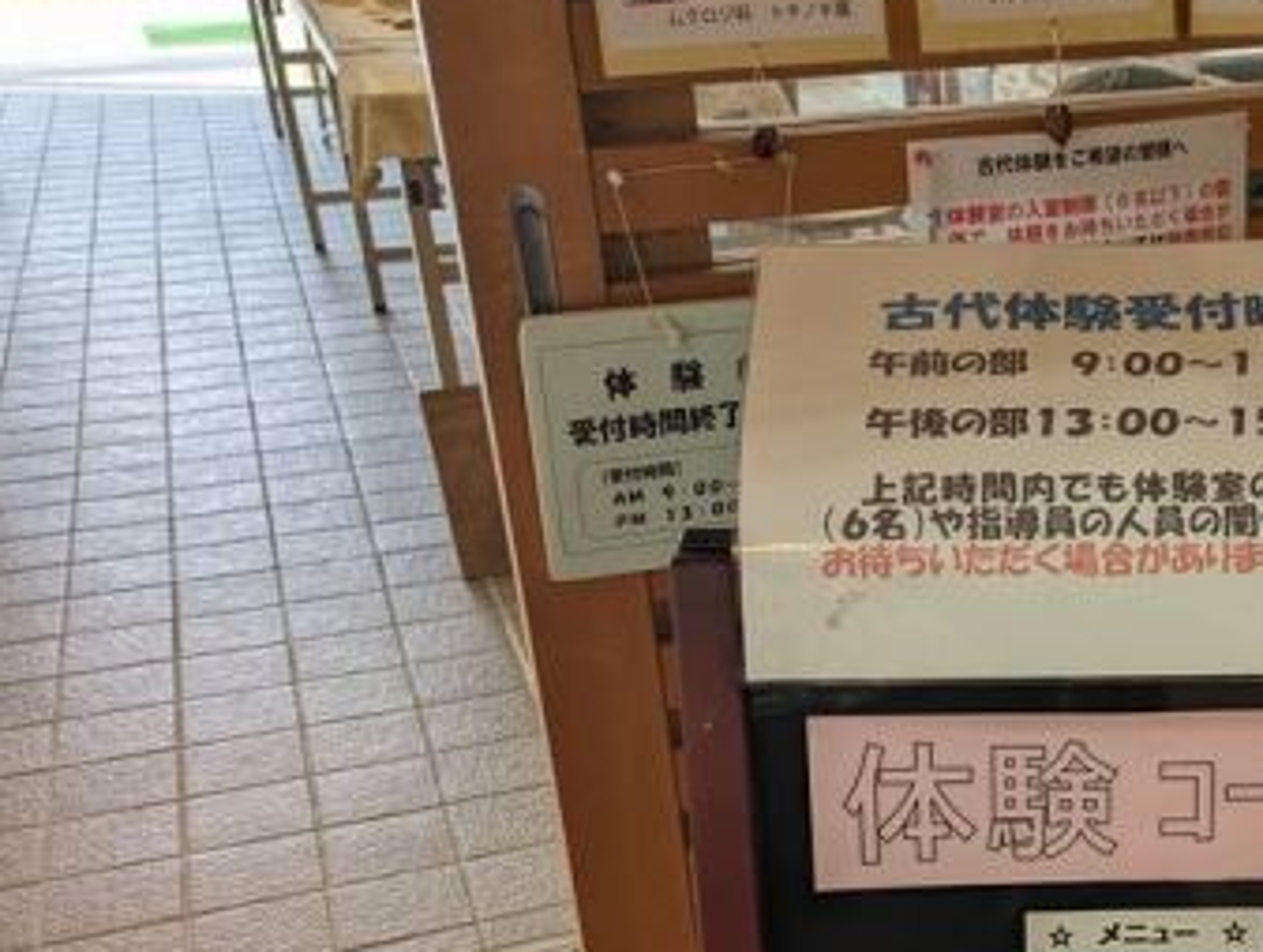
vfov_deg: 28.1
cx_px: 1156
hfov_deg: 35.1
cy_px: 746
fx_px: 1864
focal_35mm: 51
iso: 47
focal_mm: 6.81
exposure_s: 1/336
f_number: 1.85
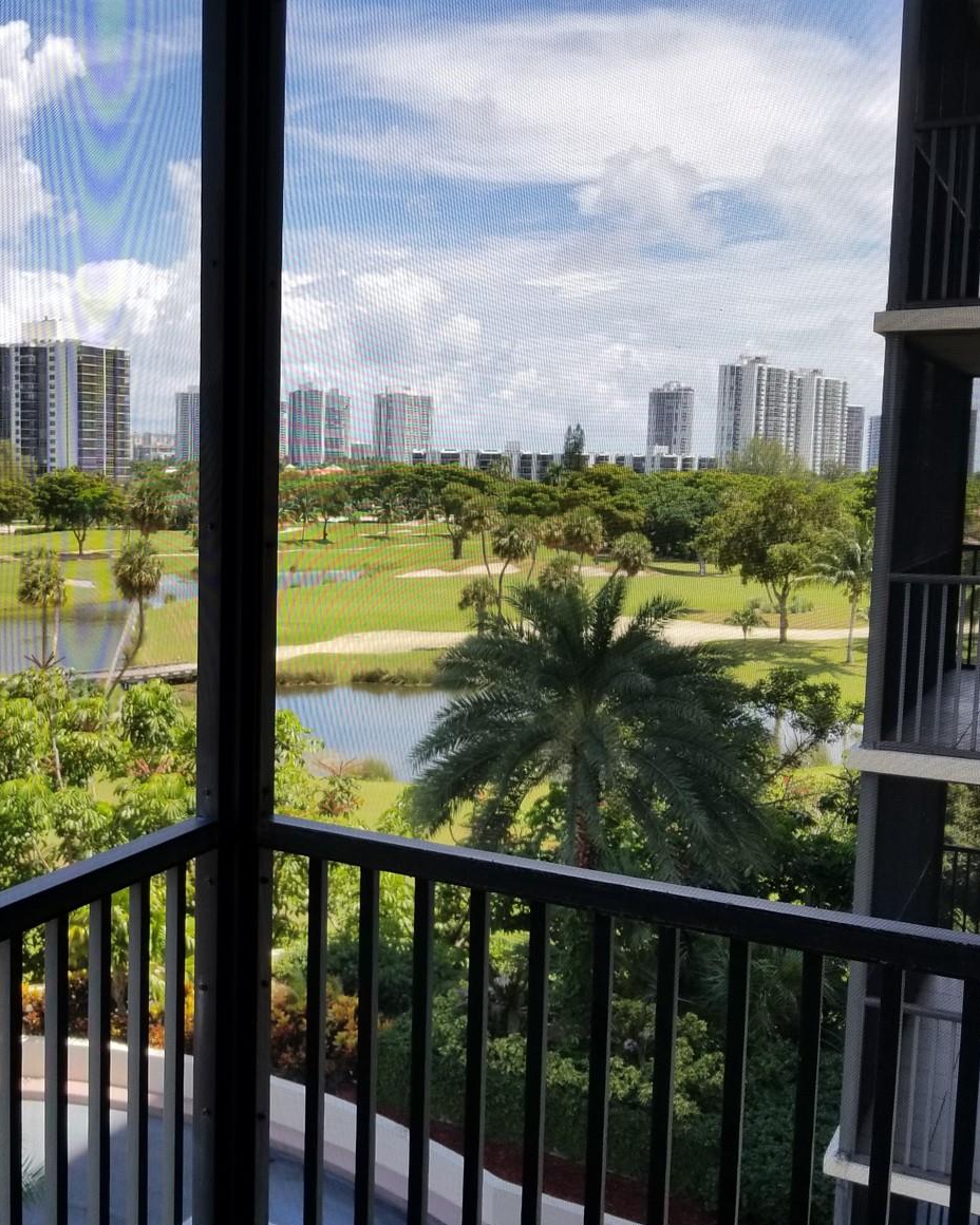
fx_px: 1269
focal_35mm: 35
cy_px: 599
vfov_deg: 51.5
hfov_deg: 41.5
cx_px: 302
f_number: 1.7
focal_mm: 4.25
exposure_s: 1/1348
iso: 50
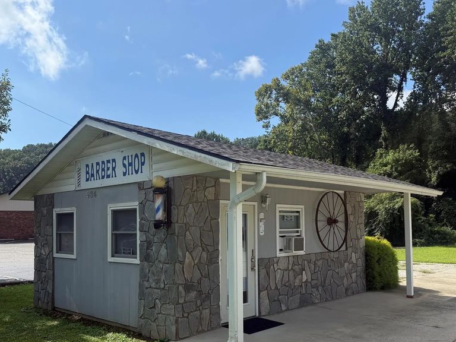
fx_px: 422
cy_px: 210
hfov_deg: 56.8
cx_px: 219
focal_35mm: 32
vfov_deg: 43.9
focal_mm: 6.76
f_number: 1.78
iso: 100
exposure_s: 1/5714
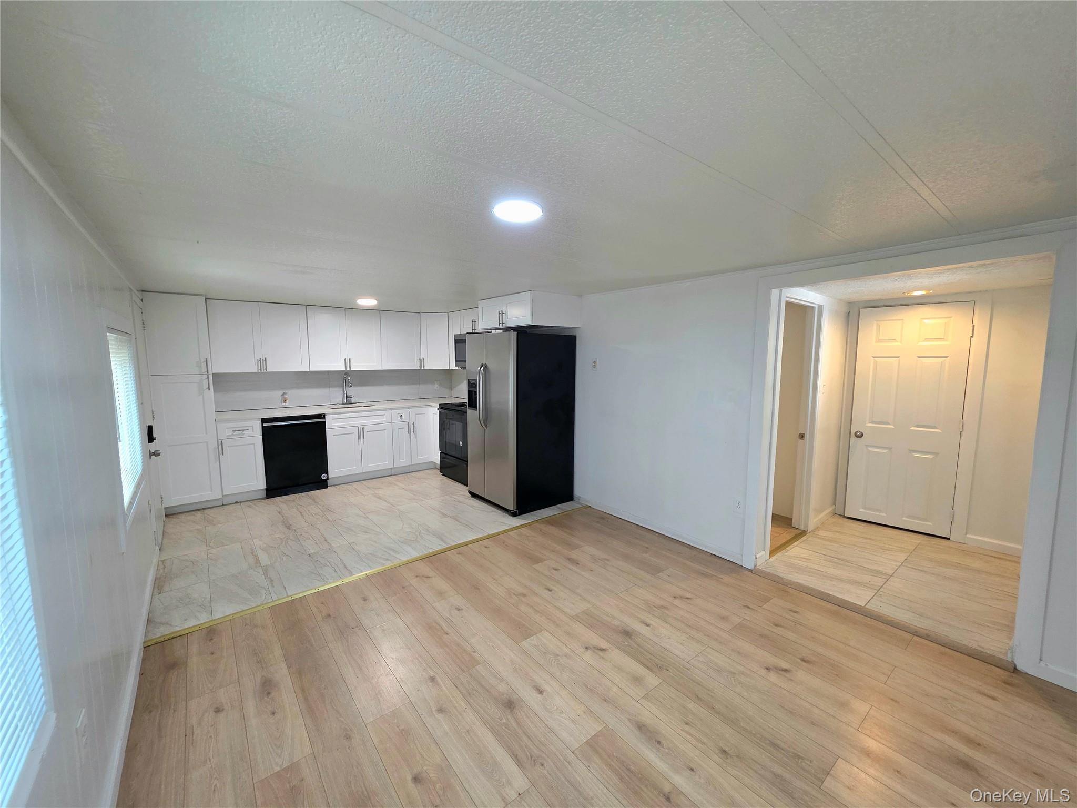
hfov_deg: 106.2
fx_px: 404
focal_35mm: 13
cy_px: 404
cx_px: 538
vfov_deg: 89.9
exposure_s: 1/60.2
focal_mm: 2.2
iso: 250
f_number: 1.9
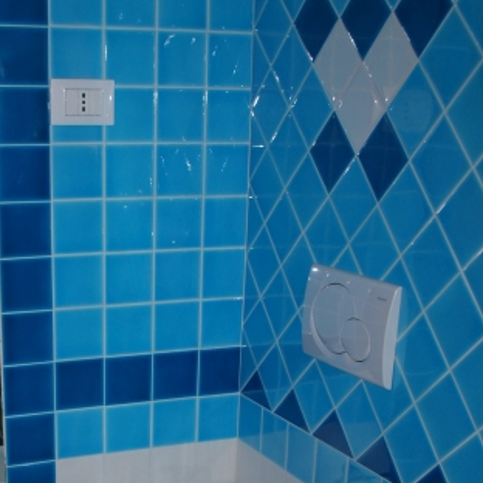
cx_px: 142
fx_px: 931
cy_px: 424
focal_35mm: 59
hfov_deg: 28.8
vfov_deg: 28.1
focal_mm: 18
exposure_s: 1/60
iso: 200
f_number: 3.5
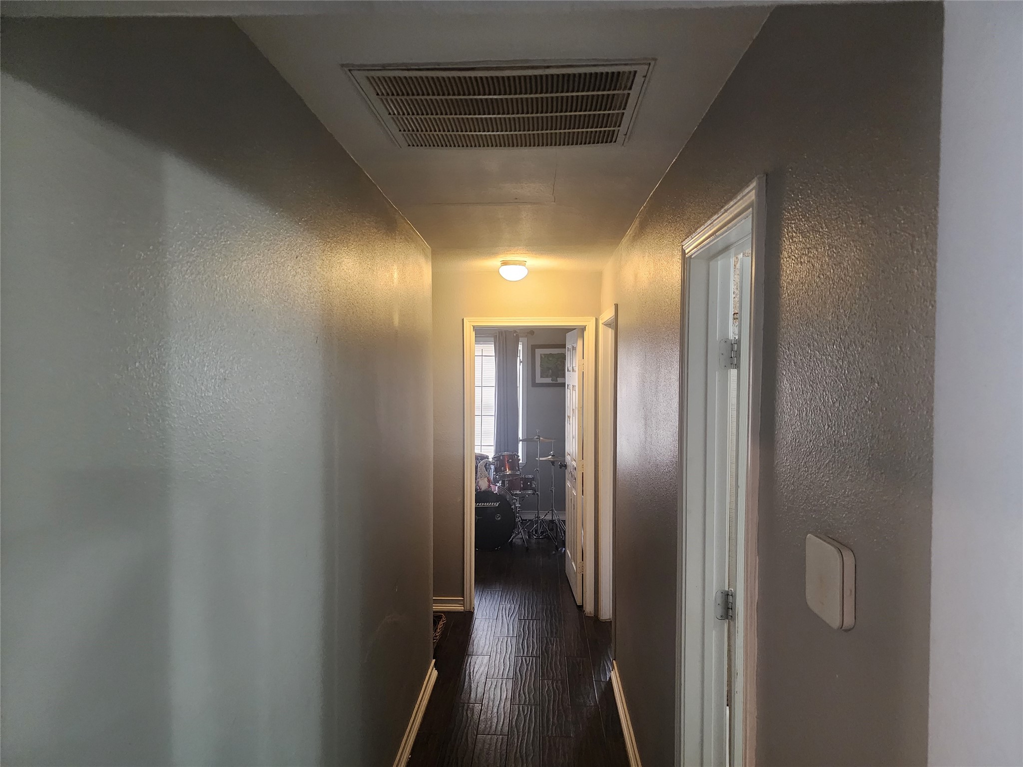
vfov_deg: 58.9
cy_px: 384
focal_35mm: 23
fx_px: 680
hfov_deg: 73.9
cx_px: 512
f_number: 1.8
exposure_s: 1/120
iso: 1000
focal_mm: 6.4
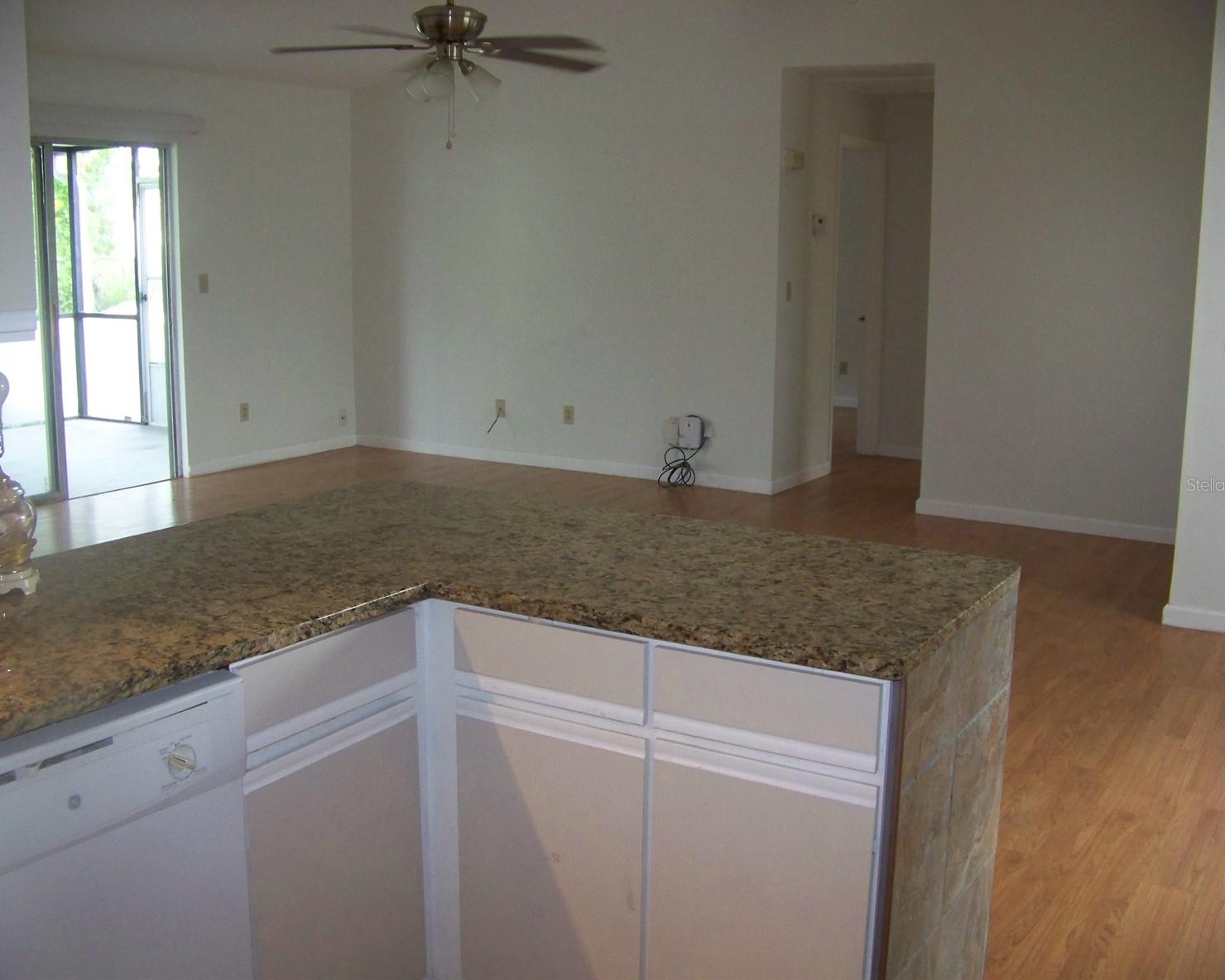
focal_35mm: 38
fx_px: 1378
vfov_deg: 39.2
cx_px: 603
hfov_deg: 47.9
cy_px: 484
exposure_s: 1/30
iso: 200
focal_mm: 5.85
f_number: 2.8
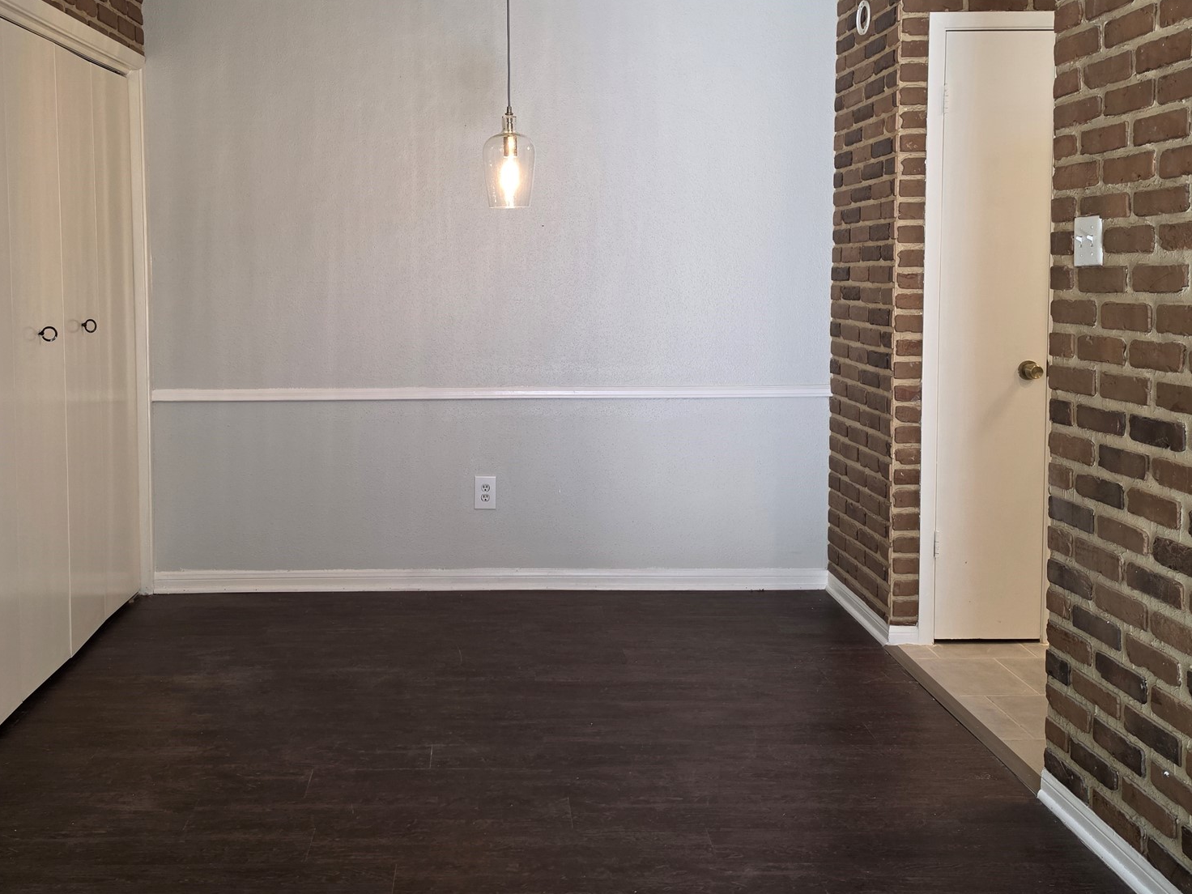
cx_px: 470
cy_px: 313
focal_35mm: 32
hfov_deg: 56.3
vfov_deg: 43.7
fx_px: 1102
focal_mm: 6.5
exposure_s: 1/120
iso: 125
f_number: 1.4
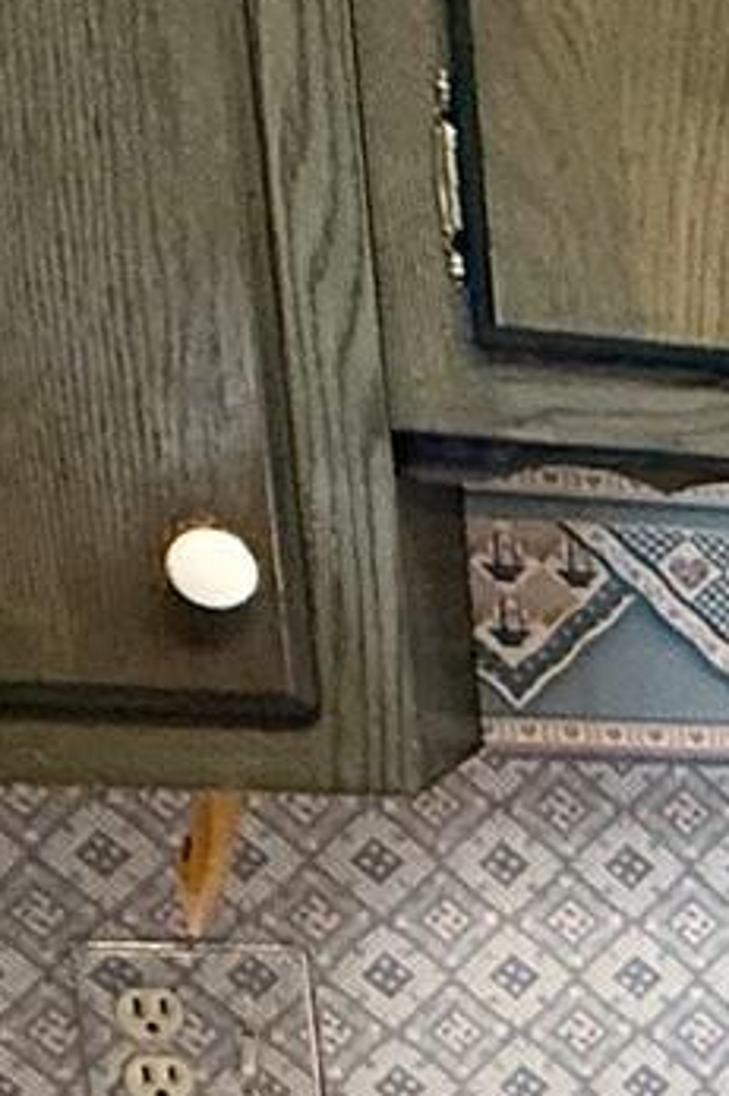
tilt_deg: -16.6
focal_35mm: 86
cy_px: 1368
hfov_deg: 11.7
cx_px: 1957
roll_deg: -4.1
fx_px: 2615
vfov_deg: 21.7
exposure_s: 1/60
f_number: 2.2
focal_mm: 2.22
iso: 250
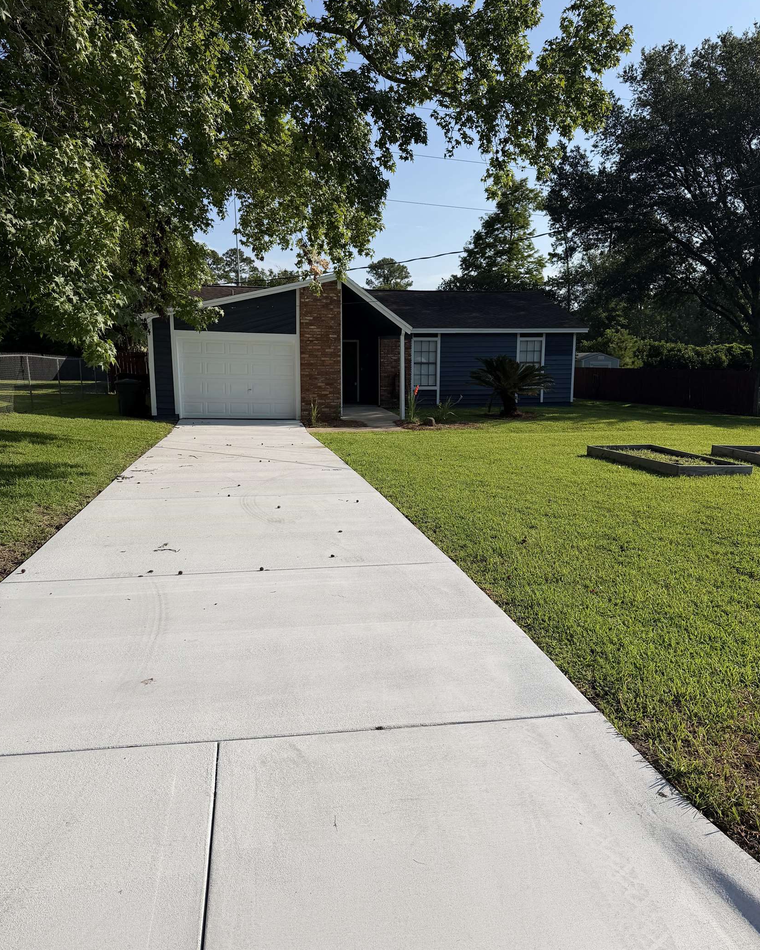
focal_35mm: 26
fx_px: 731
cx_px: 390
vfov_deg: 66.0
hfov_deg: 54.9
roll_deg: -0.1
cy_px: 456
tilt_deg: -8.3
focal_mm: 6.76
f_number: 1.78
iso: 80
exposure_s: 1/6173
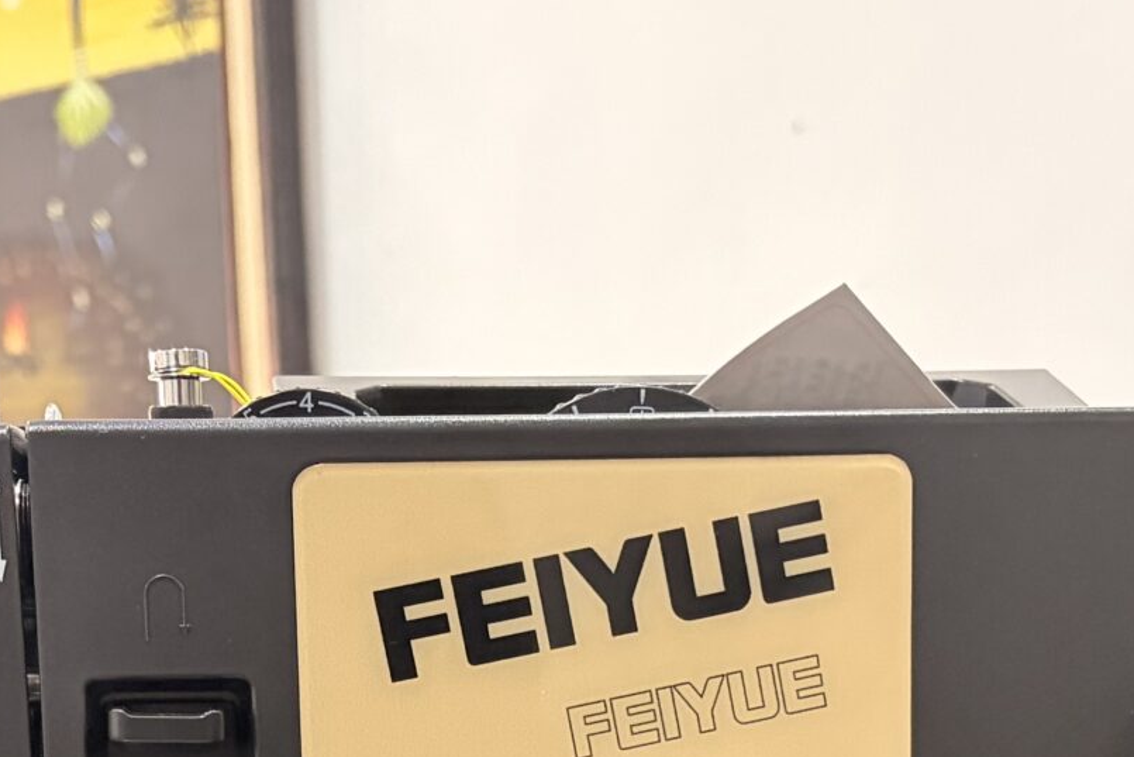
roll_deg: +2.1
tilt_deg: -8.4
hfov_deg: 23.6
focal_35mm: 86
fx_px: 2709
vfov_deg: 14.8
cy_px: 1138
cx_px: 504
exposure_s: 1/40
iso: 400
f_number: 1.6
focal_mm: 5.96
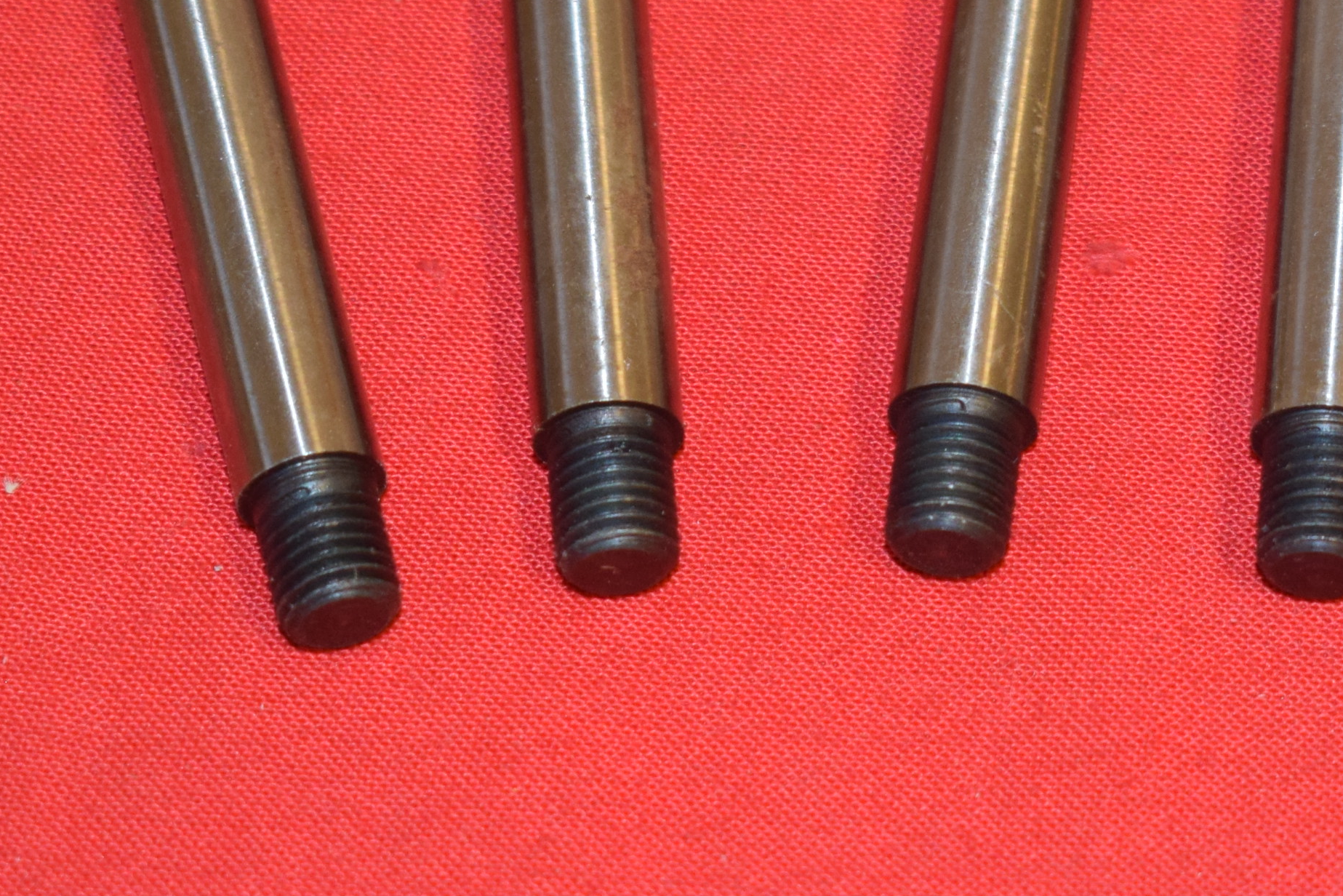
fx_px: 6268
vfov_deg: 8.2
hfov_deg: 12.2
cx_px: 1003
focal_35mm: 168
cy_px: 303
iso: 800
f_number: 5.3
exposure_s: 1/60
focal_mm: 46
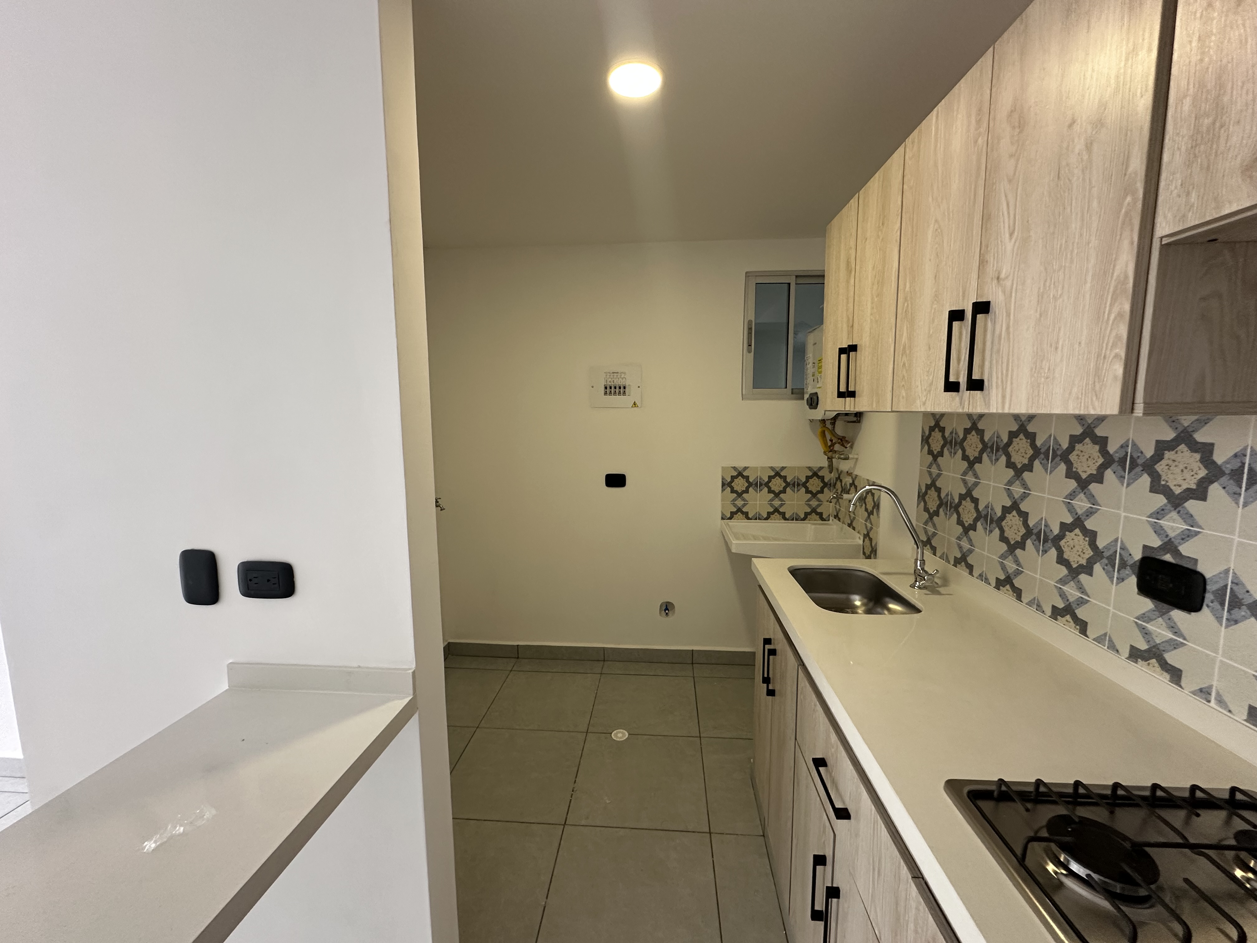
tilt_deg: -7.5
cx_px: 628
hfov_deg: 102.1
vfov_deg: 85.7
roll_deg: +0.2
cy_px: 472
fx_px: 508
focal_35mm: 14
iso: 160
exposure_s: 1/99
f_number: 2.2
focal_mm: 2.22
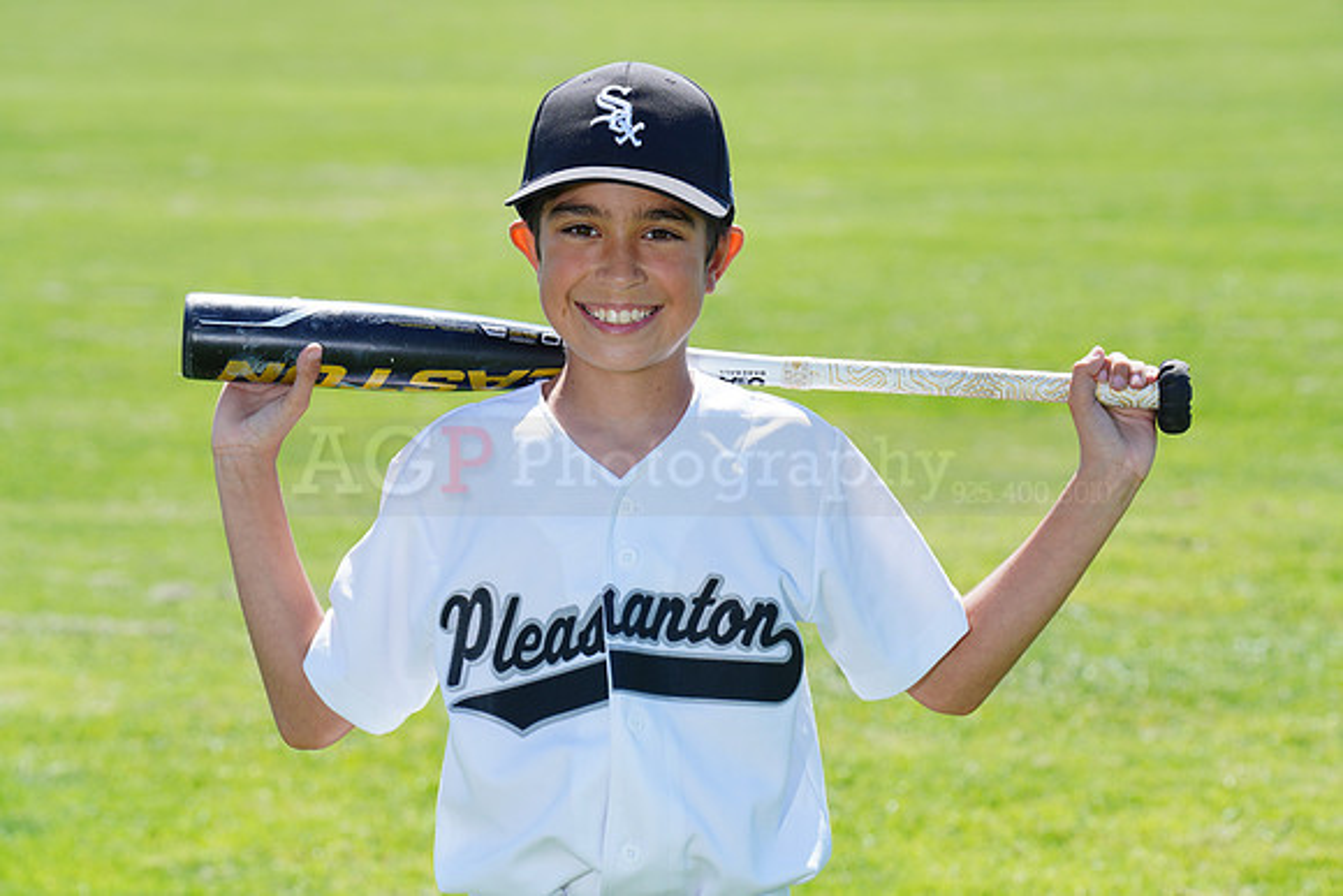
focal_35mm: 184
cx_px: 672
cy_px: 448
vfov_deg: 7.5
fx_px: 6866
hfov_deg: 11.2
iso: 200
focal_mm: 184
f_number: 9
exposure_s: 1/250
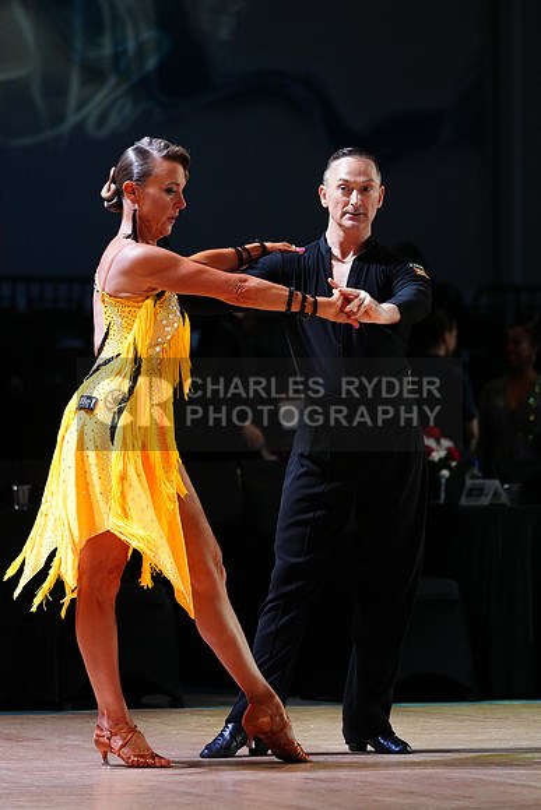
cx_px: 270
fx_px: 4505
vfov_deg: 10.3
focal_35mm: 200
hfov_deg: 6.9
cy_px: 405
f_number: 4
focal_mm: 200
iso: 2500
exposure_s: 1/320
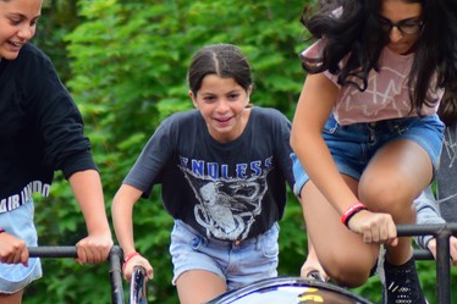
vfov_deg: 2.5
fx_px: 7034
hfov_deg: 3.7
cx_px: 221
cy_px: 212
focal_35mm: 554
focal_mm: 135
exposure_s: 1/1000
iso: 450
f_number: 4.2
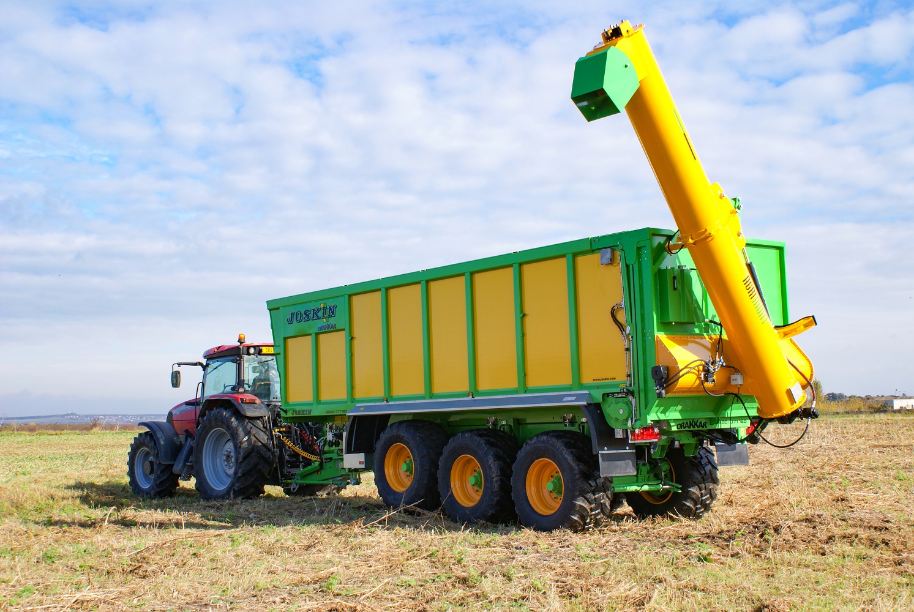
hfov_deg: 43.5
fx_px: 1144
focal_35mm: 45
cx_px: 457
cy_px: 306
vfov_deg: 30.0
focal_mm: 30
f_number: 10
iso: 100
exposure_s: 1/125
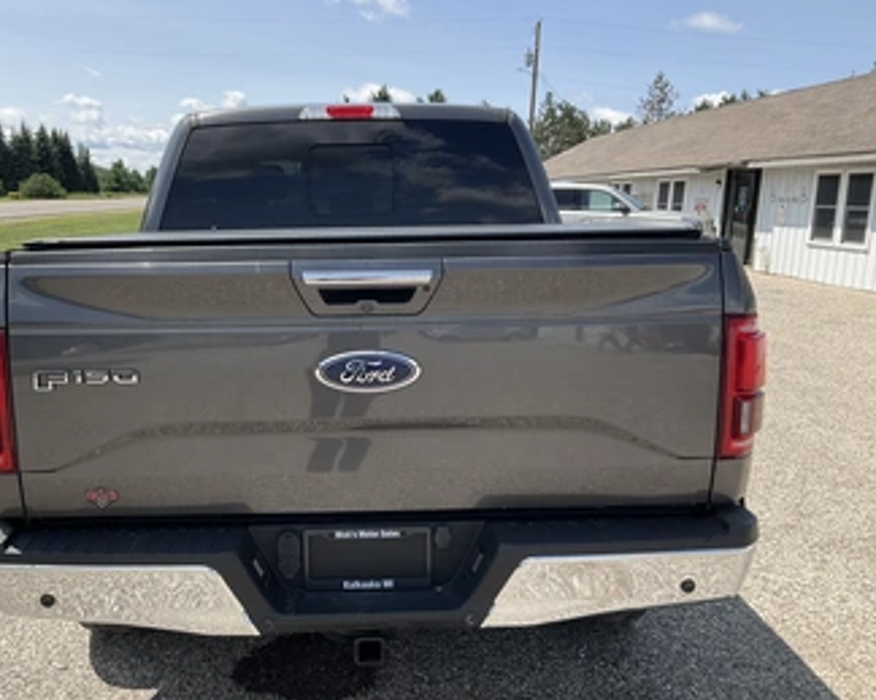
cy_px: 376
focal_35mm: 35
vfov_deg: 42.2
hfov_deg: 51.2
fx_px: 907
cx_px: 351
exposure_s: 1/1342
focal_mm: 3
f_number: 1.8
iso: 25
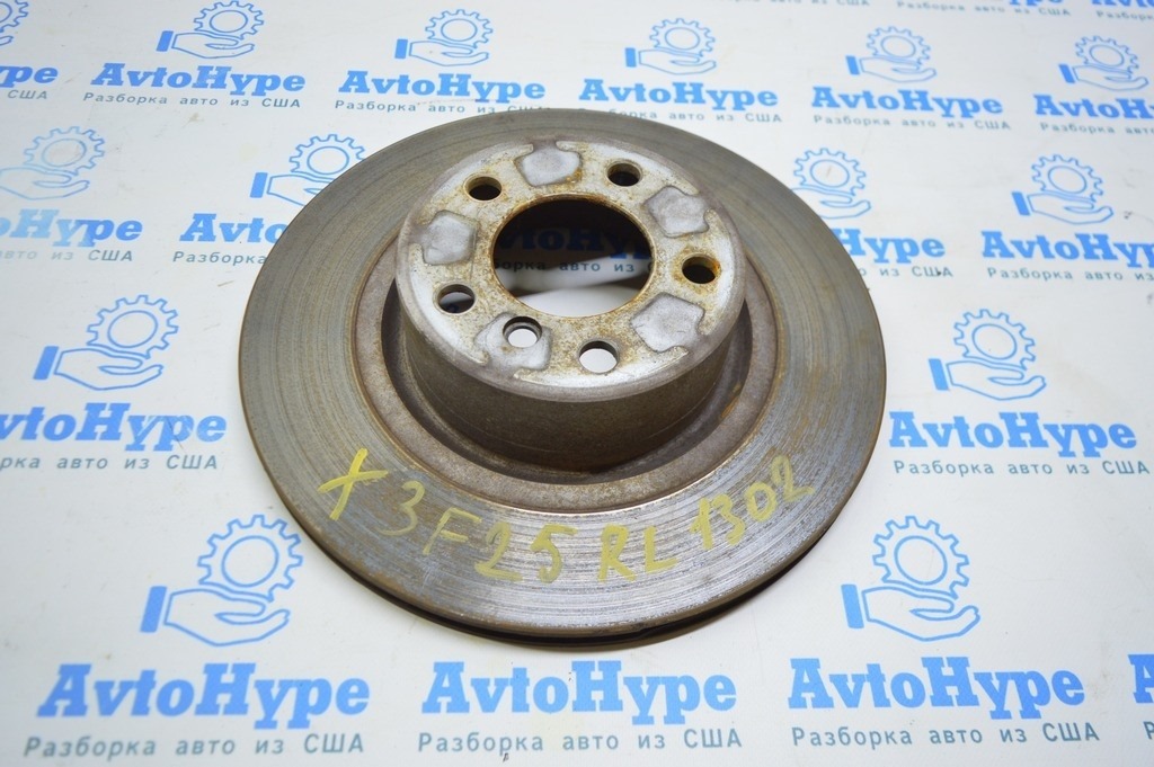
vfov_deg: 47.9
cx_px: 577
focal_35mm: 27
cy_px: 384
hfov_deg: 67.4
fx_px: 865
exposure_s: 1/50
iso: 400
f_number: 3.5
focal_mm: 18
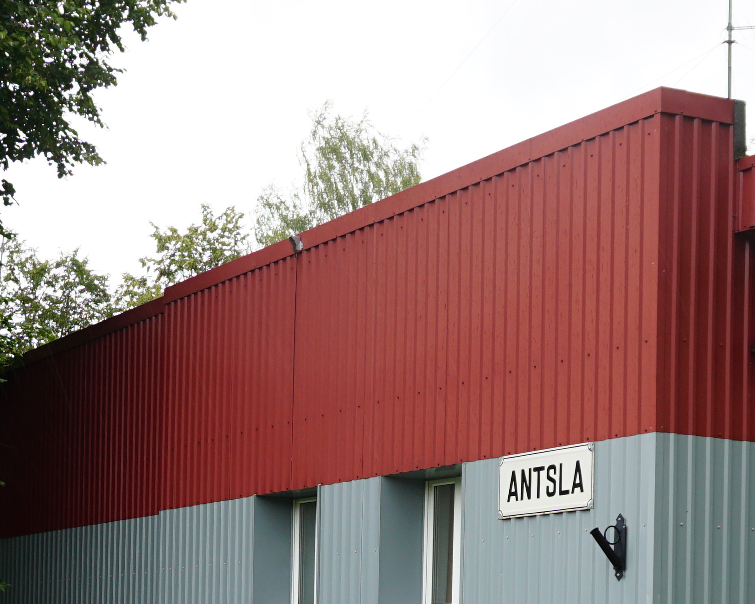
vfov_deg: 17.8
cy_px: 672
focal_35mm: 83
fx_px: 1855
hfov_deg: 23.0
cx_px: 365
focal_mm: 16
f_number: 4
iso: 125
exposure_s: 1/60
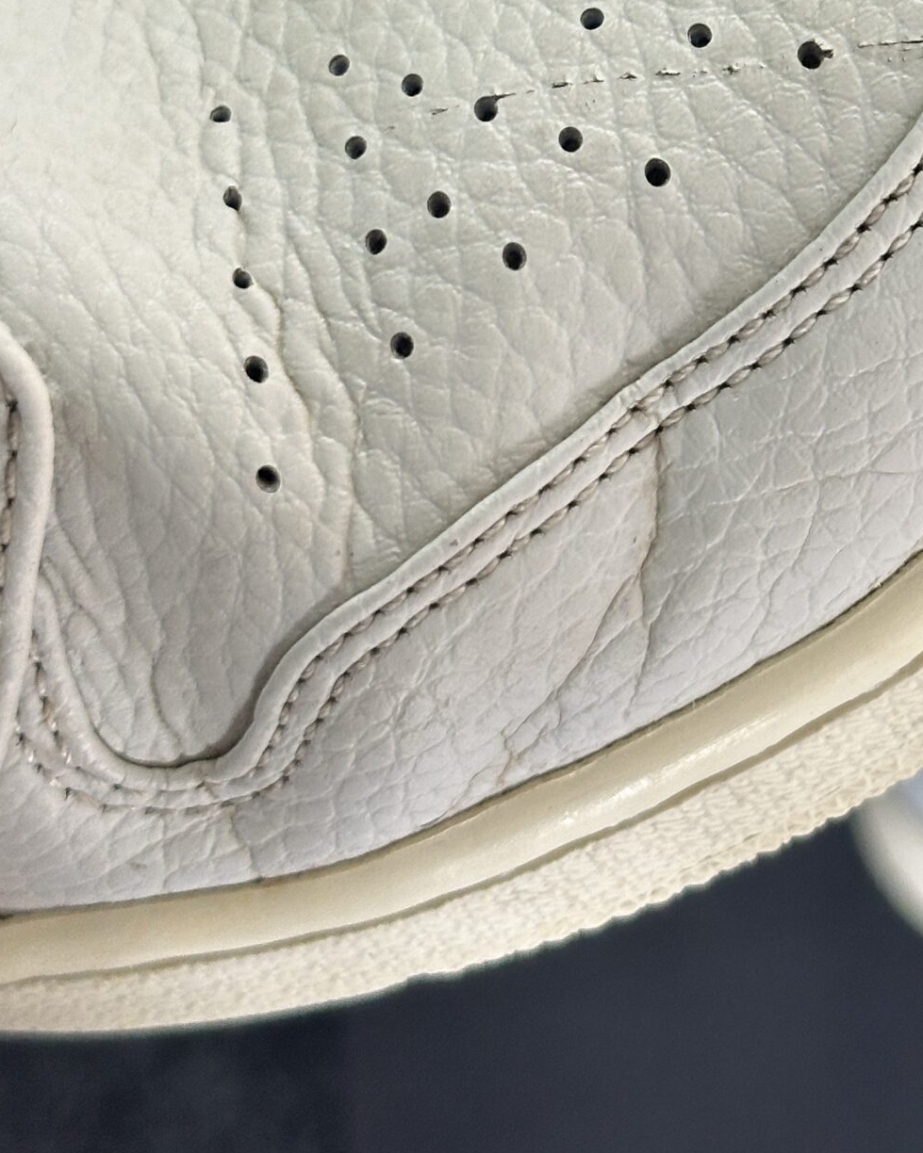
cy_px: 152
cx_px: 825
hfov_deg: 15.5
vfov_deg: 19.3
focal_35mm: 98
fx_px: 3347
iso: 100
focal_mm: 6.86
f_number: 1.78
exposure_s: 1/50
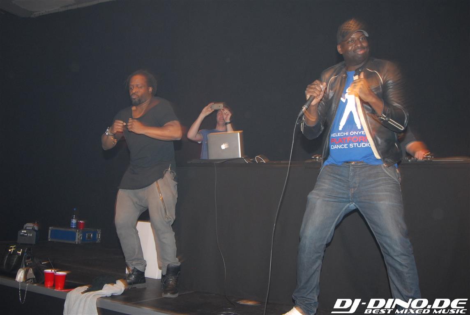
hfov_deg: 53.0
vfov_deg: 37.0
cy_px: 158
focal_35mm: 36
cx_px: 235
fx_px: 471
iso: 400
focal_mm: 24
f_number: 5.6
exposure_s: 1/6
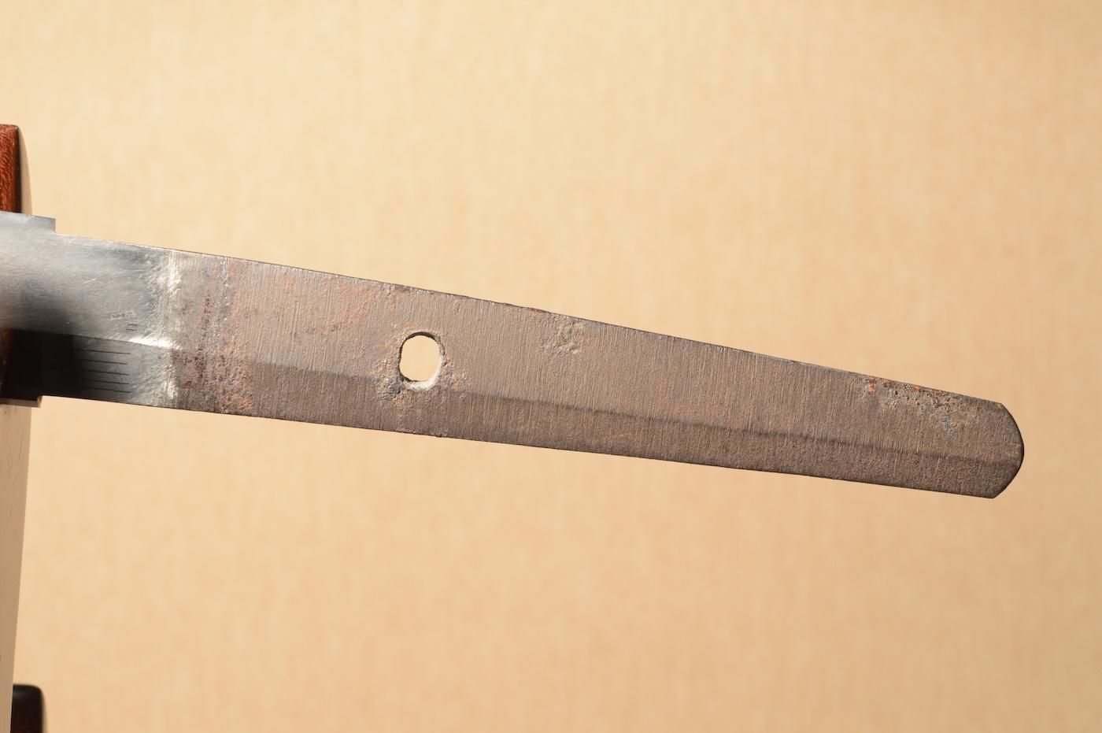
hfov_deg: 20.6
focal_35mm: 99
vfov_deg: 13.8
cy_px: 366
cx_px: 551
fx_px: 3028
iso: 400
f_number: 11
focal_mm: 66
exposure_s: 1/2
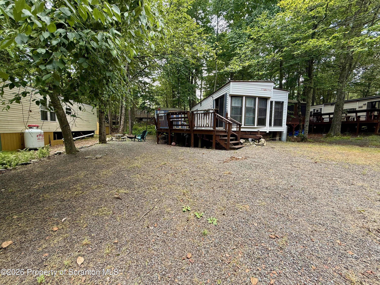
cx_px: 190
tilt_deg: -4.7
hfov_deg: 102.1
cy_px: 142
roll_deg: -1.0
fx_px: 154
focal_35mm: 14
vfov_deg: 85.7
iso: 50
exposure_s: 1/124
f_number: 2.2
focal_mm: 2.22
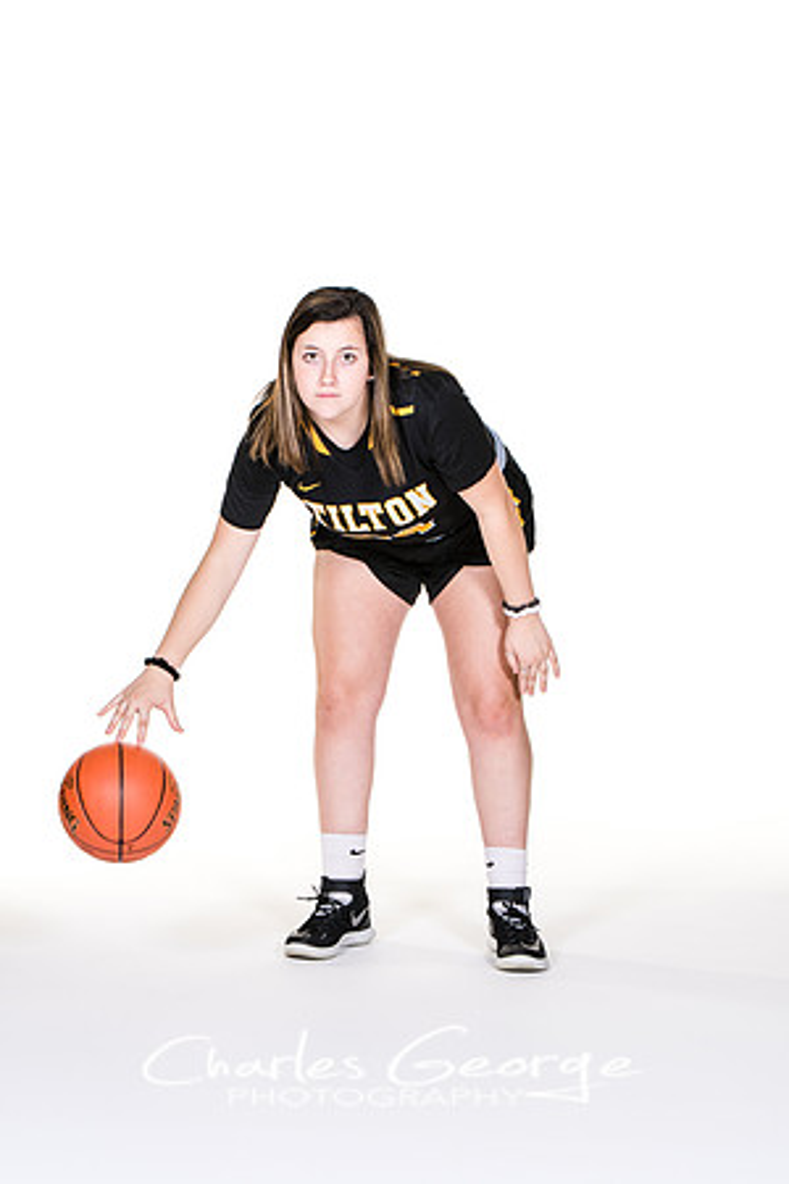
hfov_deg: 11.7
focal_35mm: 117
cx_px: 394
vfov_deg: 17.5
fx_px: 3846
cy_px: 592
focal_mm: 78
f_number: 6.3
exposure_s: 1/160
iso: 200
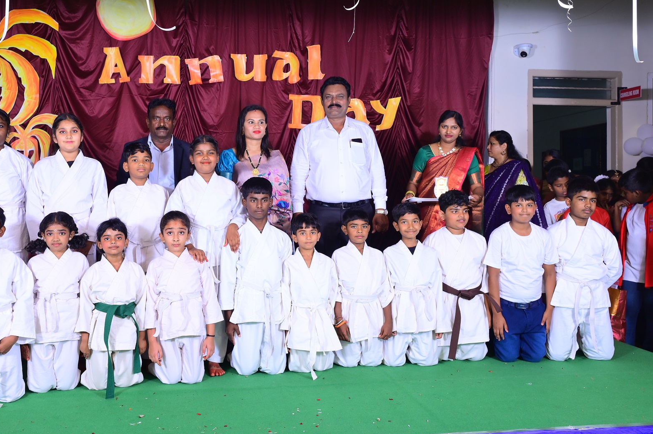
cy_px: 192
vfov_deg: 35.0
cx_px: 270
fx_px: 689
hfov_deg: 50.5
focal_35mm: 38
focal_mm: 31
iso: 250
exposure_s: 1/200
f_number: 6.3
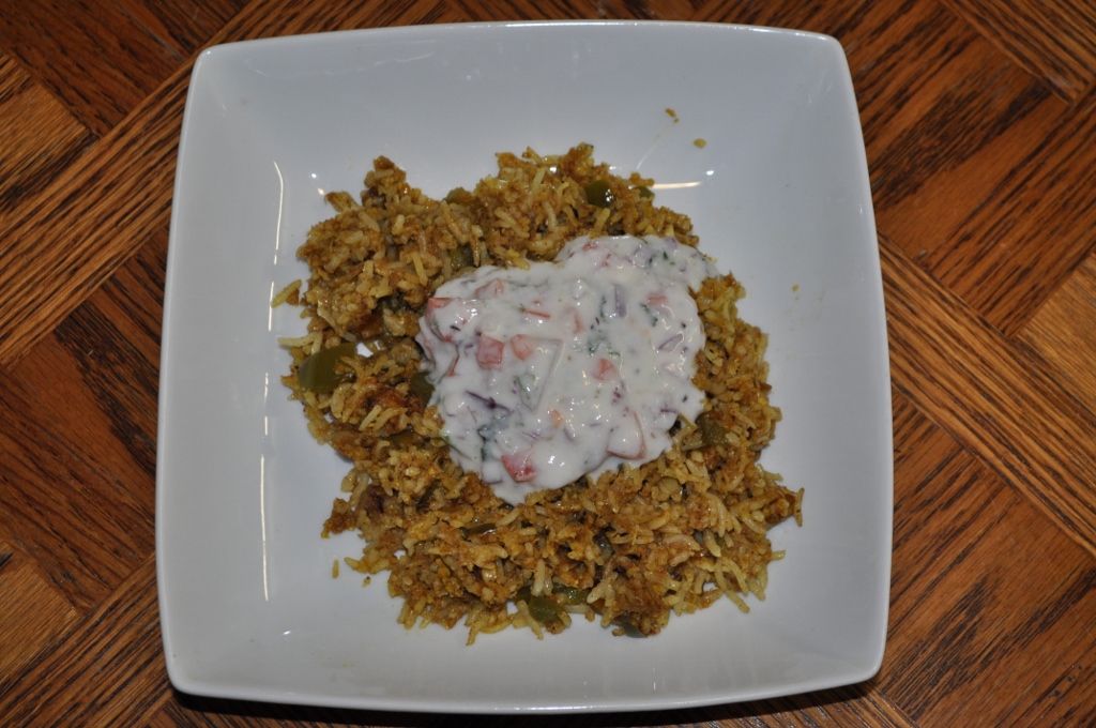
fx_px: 2098
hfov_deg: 29.3
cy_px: 364
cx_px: 548
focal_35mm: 69
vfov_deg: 19.7
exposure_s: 1/60
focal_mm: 46
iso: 640
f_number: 5.3
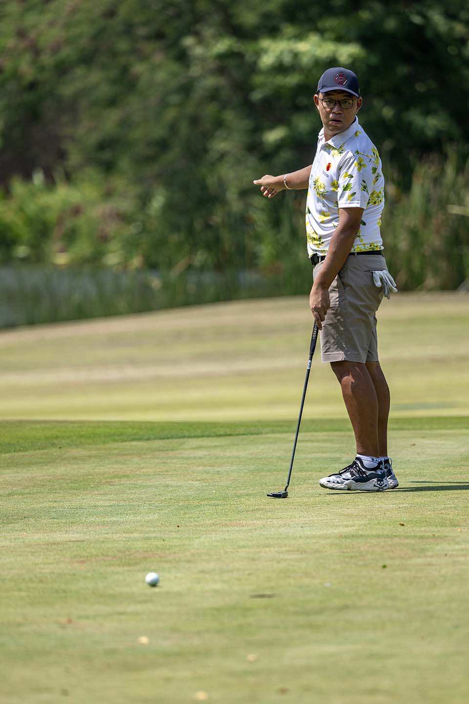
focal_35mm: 200
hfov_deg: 6.9
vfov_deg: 10.3
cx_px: 234
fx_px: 3908
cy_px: 352
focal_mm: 200
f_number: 2.8
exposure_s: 1/3200
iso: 140
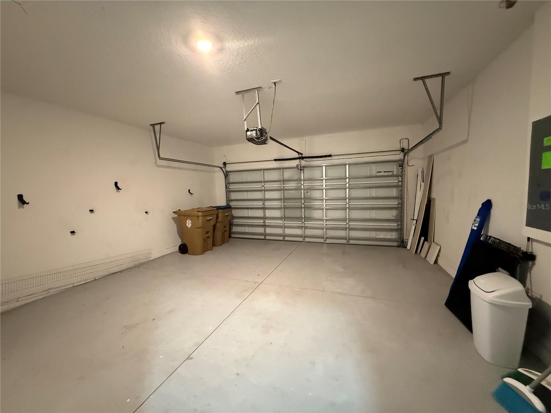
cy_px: 206
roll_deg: +2.4
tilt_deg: -4.9
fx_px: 223
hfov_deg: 102.1
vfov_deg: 85.7
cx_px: 276
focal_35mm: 14
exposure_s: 1/40
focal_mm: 2.22
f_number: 2.2
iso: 1250
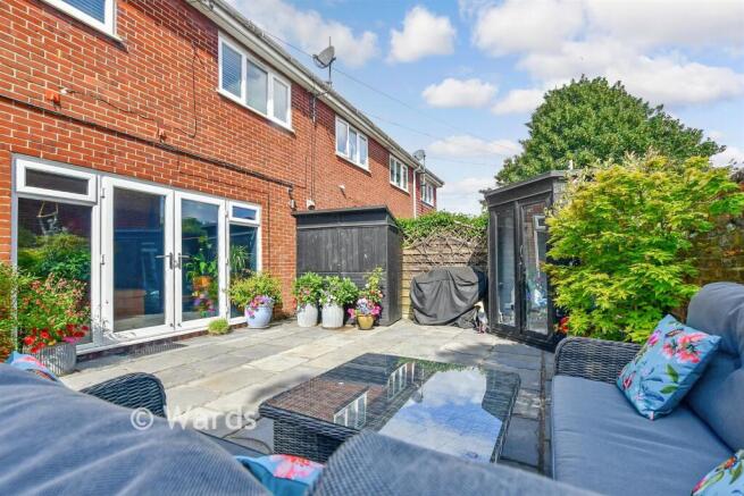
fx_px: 310
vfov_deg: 77.4
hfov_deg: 100.4
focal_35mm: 15
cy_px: 248
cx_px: 372
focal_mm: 10
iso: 160
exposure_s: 1/320
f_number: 8
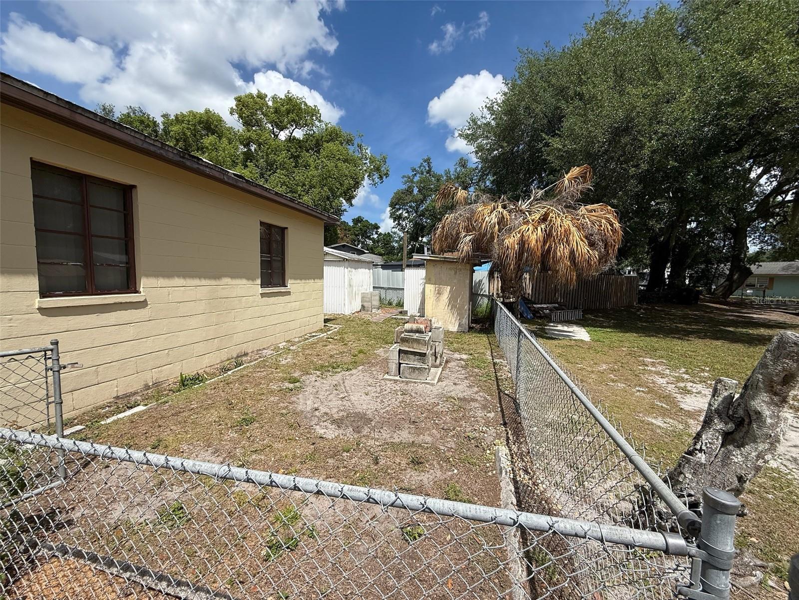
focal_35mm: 14
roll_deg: -0.6
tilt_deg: -3.5
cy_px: 300
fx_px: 323
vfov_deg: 85.7
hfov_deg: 102.1
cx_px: 400
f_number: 2.2
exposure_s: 1/3125
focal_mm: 2.22
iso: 50
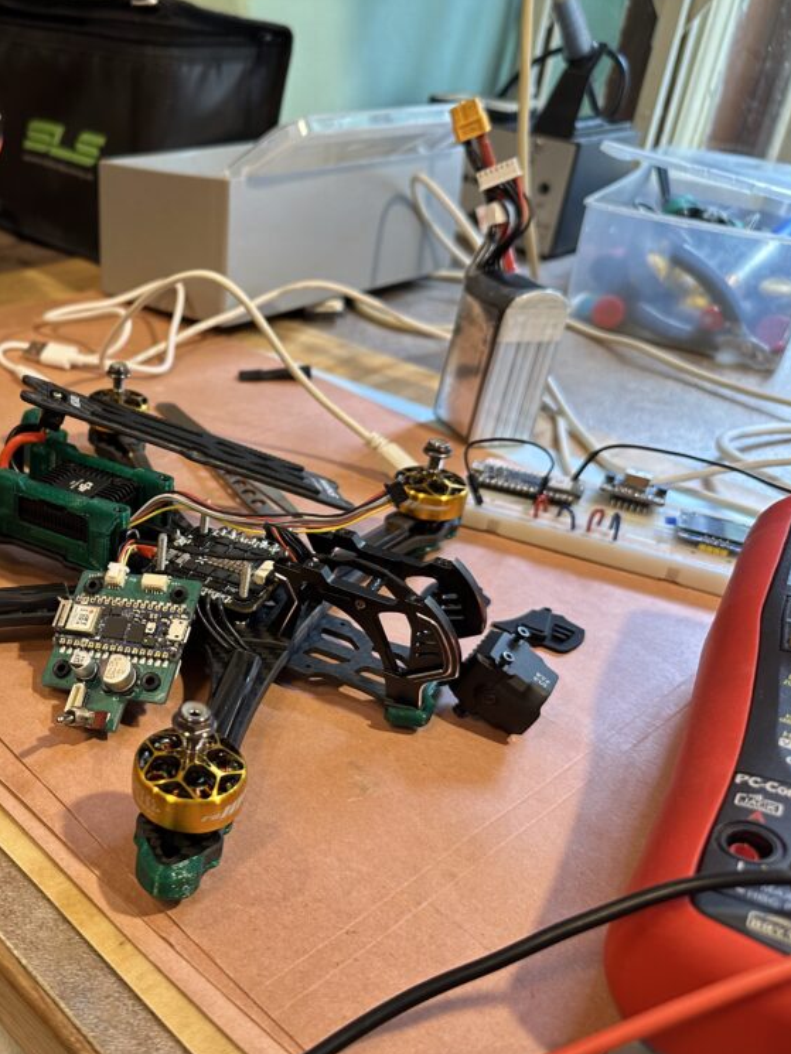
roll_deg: -2.6
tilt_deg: -29.6
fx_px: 1005
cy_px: 539
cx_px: 133
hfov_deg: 40.7
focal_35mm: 33
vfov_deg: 55.3
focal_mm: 6.86
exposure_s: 1/50
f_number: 1.78
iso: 160
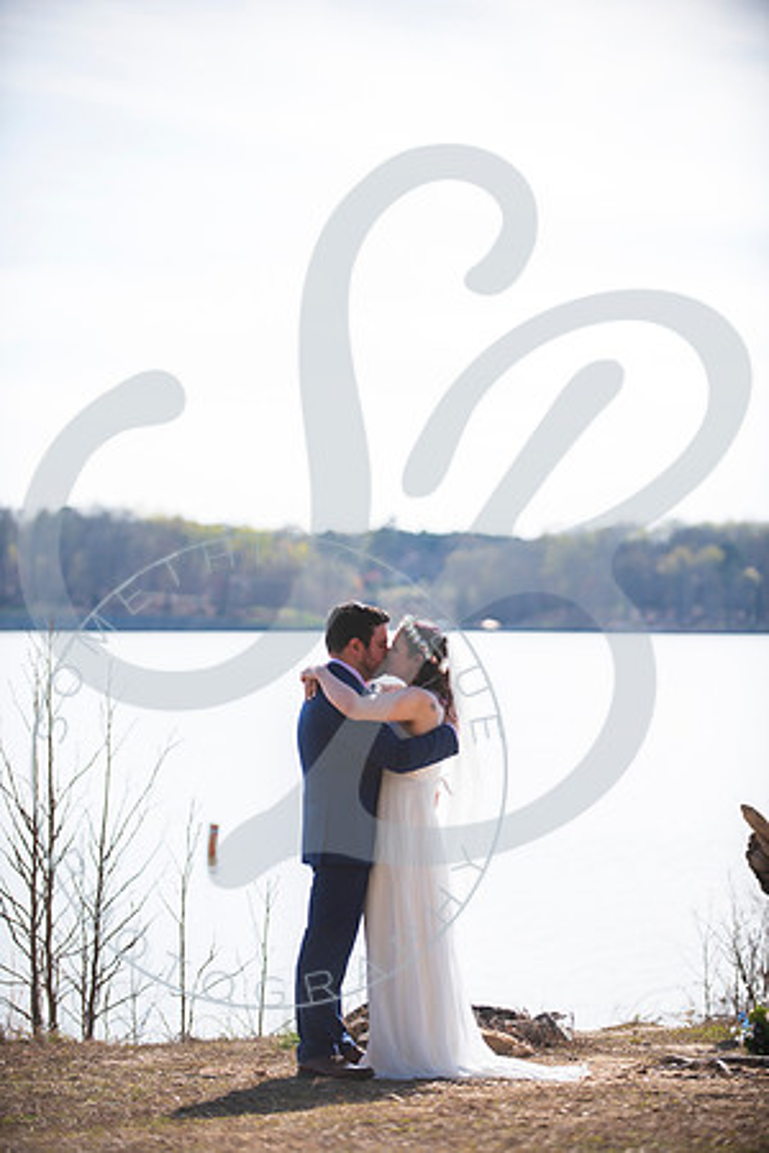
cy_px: 576
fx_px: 3717
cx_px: 384
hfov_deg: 11.8
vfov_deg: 17.6
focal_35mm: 116
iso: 100
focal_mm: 116
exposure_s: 1/800
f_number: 2.8
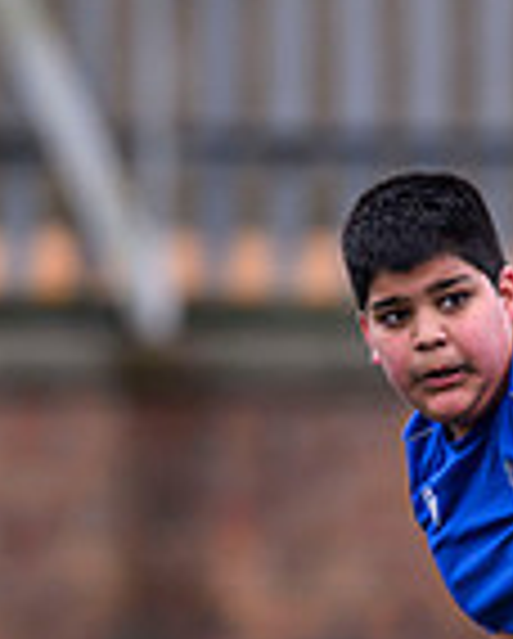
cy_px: 718
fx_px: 40111
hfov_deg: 0.7
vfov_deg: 0.9
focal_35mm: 2118
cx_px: 1073
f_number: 3.5
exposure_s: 1/1600
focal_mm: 400
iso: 500
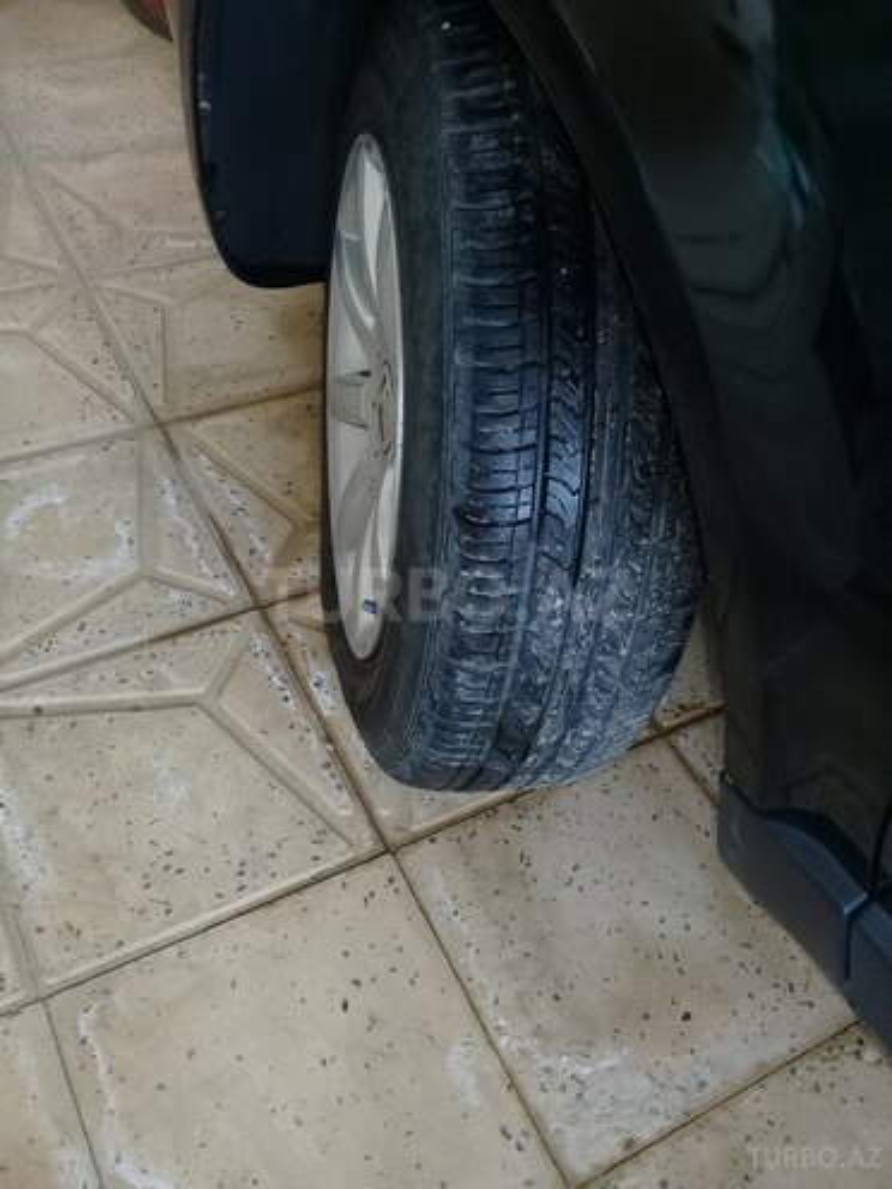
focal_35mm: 31
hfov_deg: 45.4
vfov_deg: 58.4
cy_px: 594
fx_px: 1065
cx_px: 446
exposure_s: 1/33
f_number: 2.2
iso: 64
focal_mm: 3.3
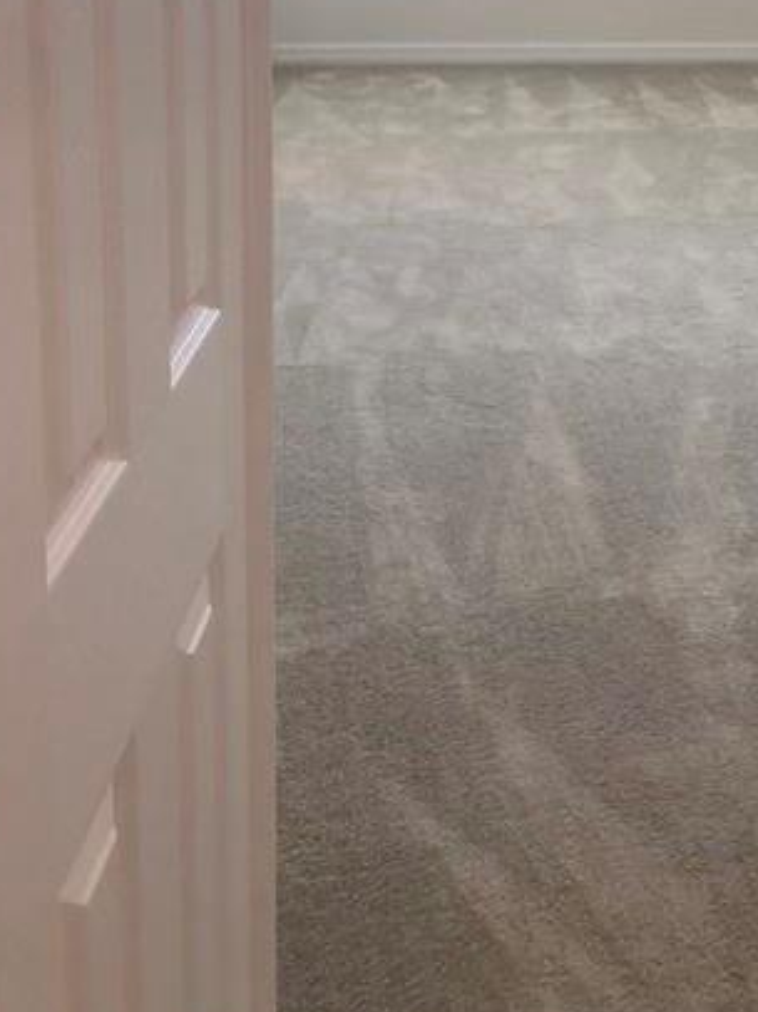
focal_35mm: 55
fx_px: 1607
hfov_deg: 25.5
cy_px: 47
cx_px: 713
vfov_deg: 32.7
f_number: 1.8
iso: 25
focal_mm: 4
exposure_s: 1/30
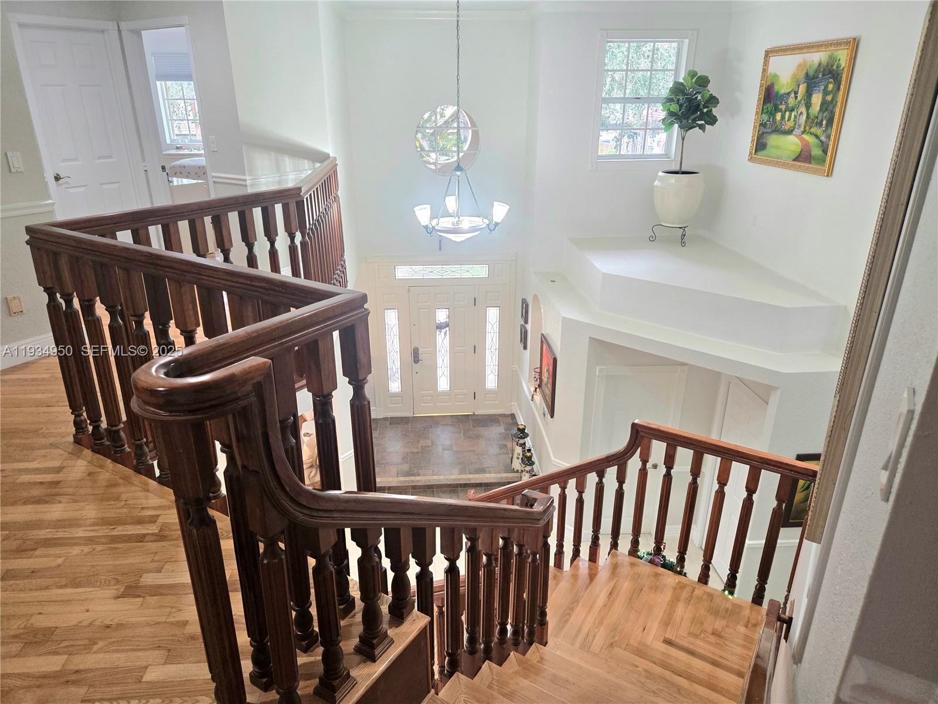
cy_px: 352
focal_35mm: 23
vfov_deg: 58.9
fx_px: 623
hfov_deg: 73.9
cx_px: 469
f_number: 1.8
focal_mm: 5.4
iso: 320
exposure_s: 1/120
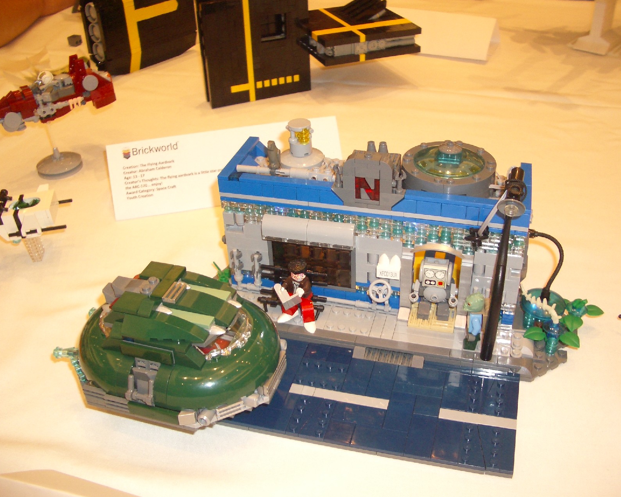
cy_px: 247
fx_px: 680
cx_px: 331
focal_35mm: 37
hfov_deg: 49.1
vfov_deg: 40.1
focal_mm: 5.8
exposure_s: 1/60
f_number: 2.6
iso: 100
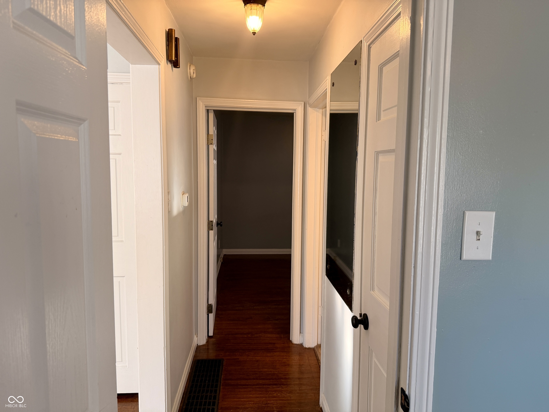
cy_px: 206
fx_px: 381
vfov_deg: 56.8
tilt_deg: -5.4
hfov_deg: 71.6
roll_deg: -0.4
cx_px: 274
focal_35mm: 24
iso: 125
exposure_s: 1/120
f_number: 1.78
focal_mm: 6.76
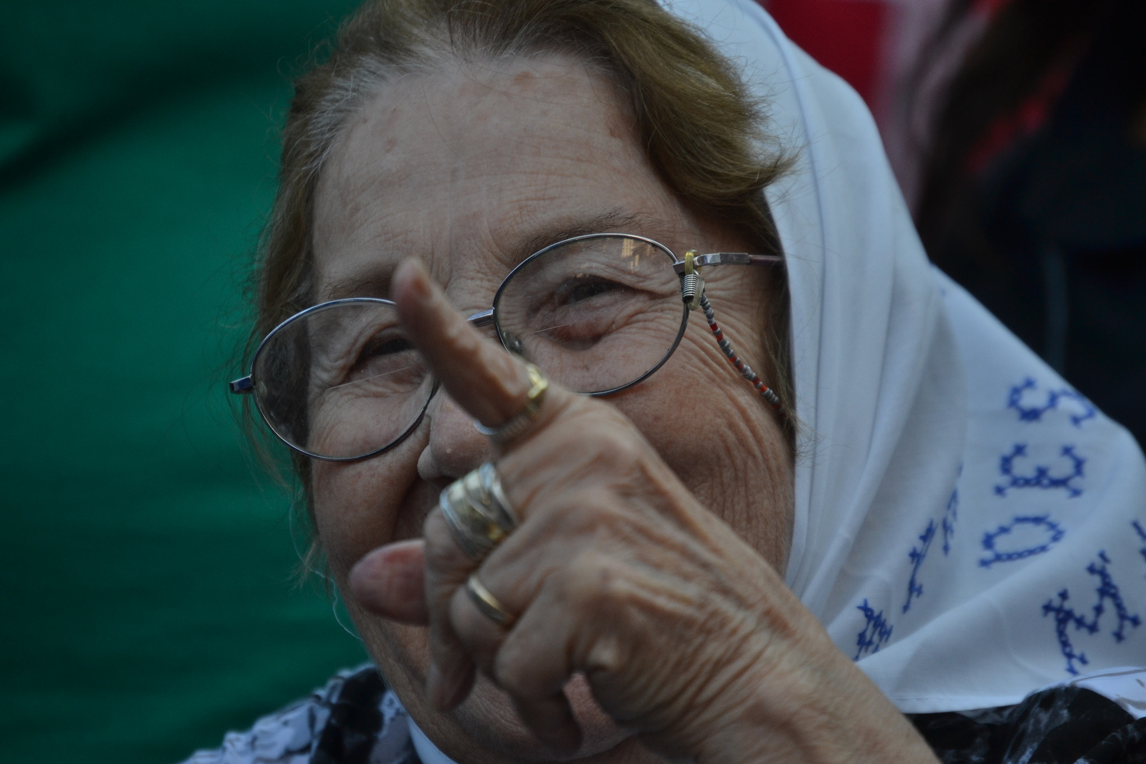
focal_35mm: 300
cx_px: 573
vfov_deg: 4.6
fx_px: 9549
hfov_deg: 6.9
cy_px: 382
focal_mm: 200
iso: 400
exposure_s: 1/500
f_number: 5.6
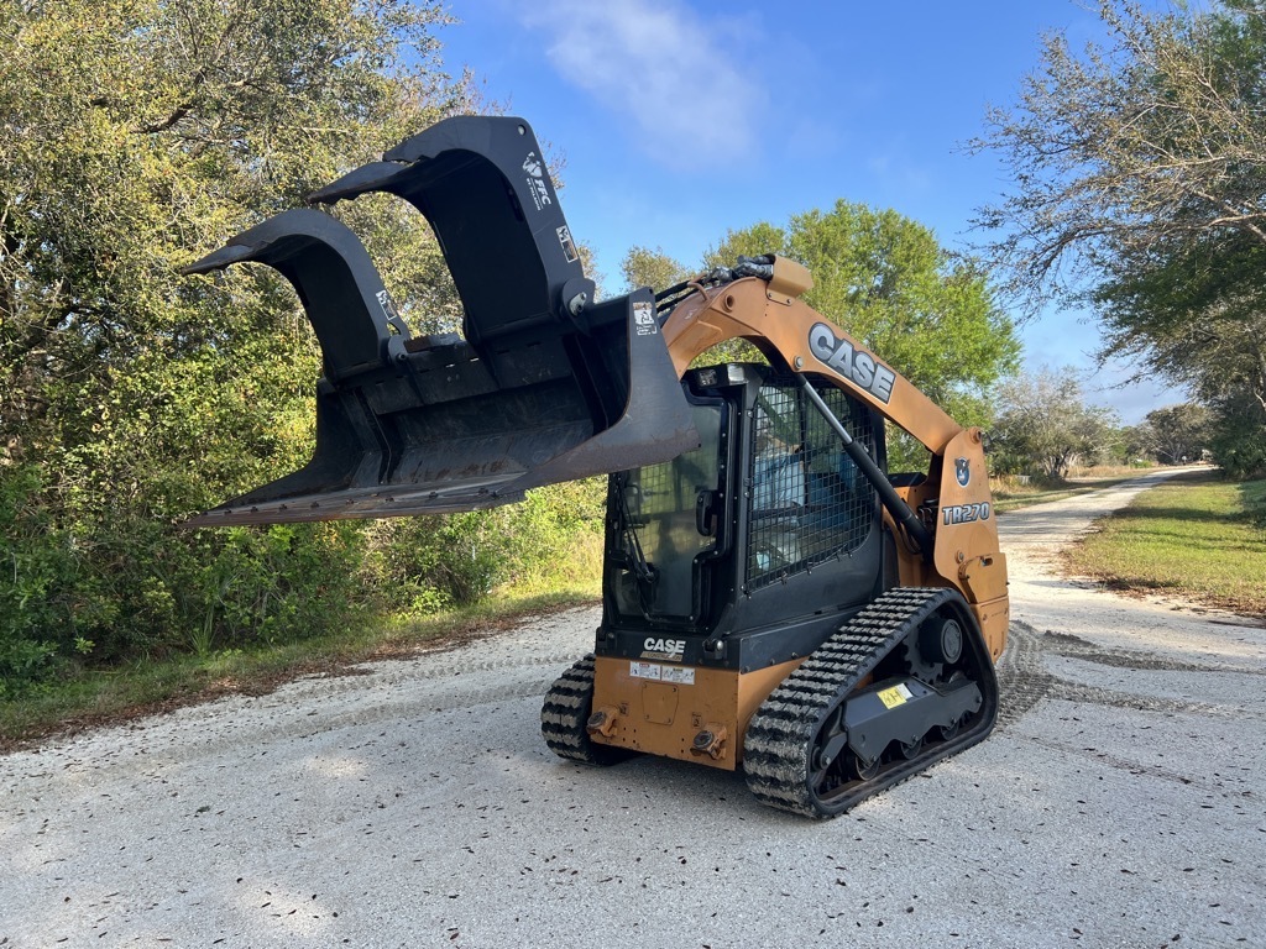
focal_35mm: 26
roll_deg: +4.2
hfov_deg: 67.3
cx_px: 633
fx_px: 951
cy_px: 474
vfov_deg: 53.1
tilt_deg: +2.0
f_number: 1.5
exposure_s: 1/1183
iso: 50
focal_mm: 5.7
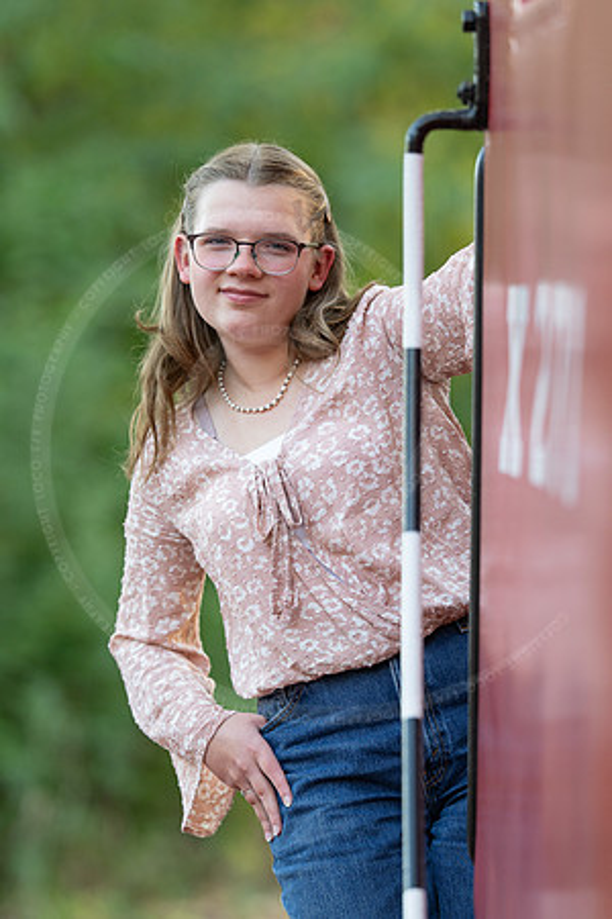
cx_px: 306
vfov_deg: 10.2
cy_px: 460
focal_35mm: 202
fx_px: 5151
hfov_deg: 6.8
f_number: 1.8
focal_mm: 135
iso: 250
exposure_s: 1/400
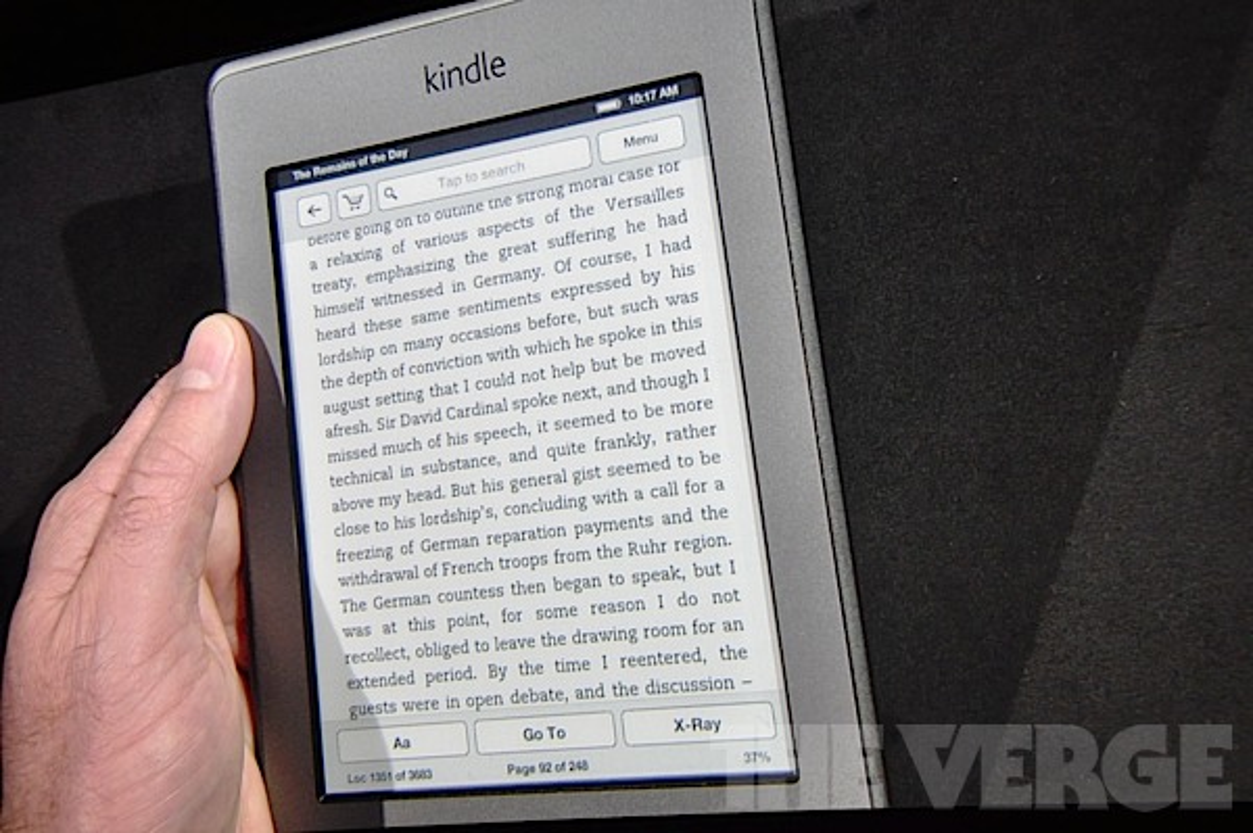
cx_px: 626
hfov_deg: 38.9
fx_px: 1774
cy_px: 416
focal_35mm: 51
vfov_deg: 26.4
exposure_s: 1/60
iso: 1250
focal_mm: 34
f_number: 5.6
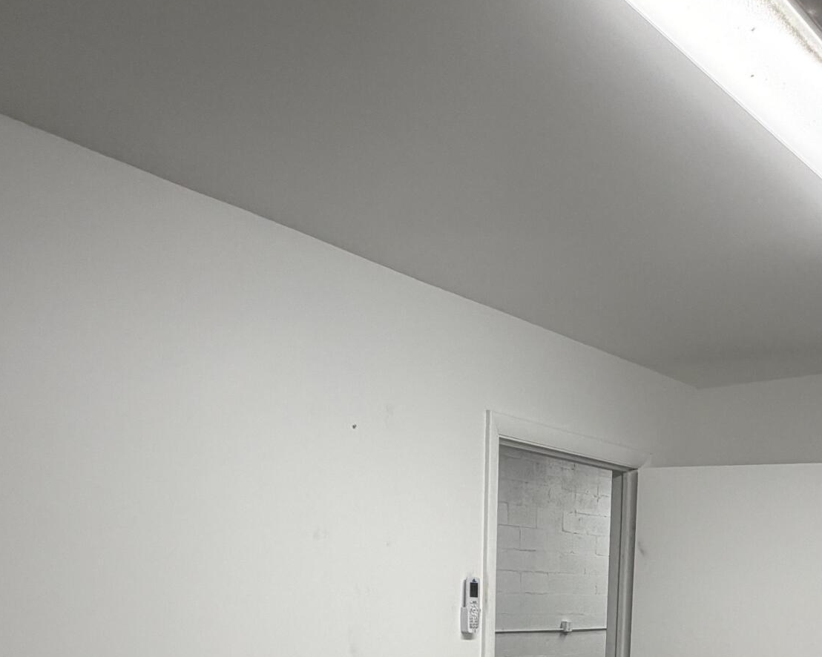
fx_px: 900
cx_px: 552
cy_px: 717
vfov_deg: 34.7
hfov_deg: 48.2
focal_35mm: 37
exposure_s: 1/120
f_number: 2.2
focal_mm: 2.22
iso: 125
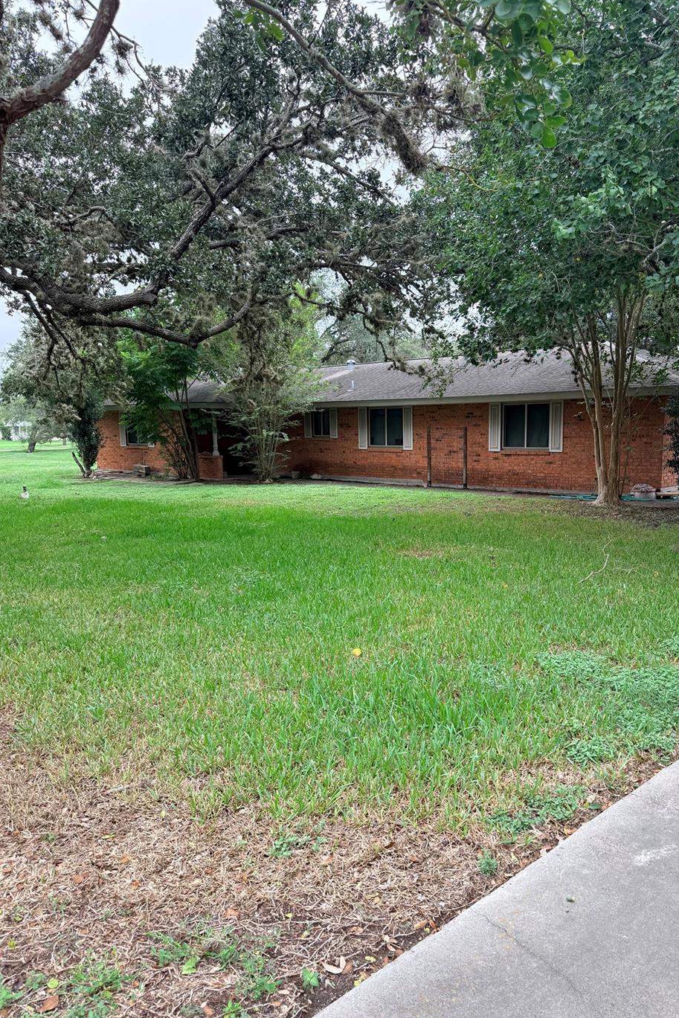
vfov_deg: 65.4
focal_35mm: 28
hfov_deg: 46.2
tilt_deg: -6.4
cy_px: 538
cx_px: 404
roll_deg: +0.6
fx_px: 792
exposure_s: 1/580
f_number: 1.78
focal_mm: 6.76
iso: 100
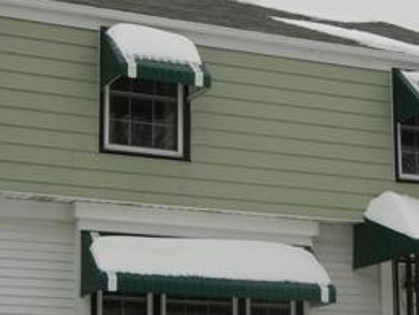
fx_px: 1345
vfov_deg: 13.3
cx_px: 269
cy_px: 228
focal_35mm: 111
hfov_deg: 17.7
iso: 160
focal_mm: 8.1
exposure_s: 1/380
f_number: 3.8
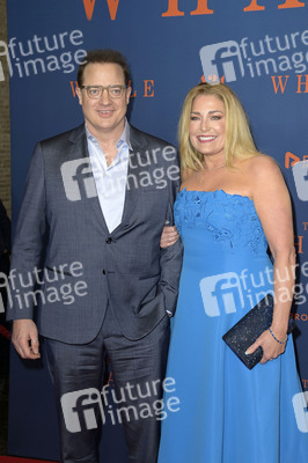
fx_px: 797
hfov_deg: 21.9
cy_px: 232
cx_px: 154
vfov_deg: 32.4
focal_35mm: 62
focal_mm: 62
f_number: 6.3
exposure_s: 1/250
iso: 640
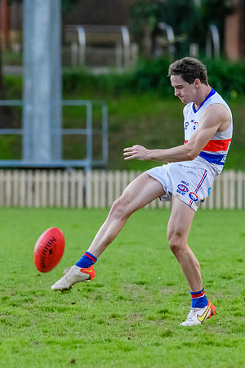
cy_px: 171
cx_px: 87
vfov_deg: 2.9
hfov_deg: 1.9
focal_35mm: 716
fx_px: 7312
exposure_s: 1/1600
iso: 10000
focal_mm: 350
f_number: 6
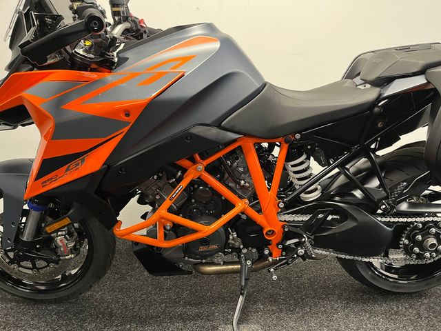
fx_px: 331
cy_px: 166
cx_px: 220
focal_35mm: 26
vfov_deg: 53.1
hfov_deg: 67.3
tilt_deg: -13.8
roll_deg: +0.2
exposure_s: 1/50
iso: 400
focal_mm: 5.1
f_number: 1.6
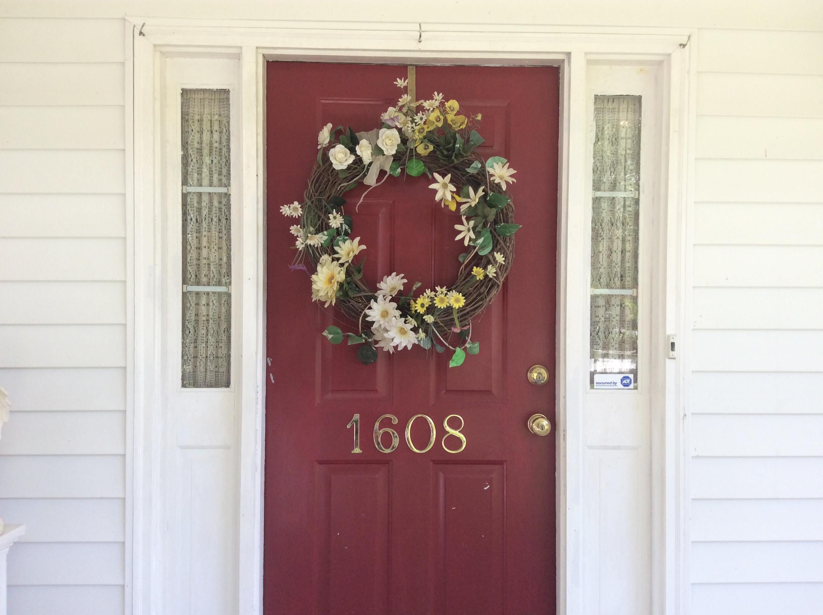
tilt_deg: +0.5
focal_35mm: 32
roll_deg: +1.3
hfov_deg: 56.9
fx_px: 760
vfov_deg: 44.1
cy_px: 308
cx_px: 412
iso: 40
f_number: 2.4
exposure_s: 1/120
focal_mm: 3.3
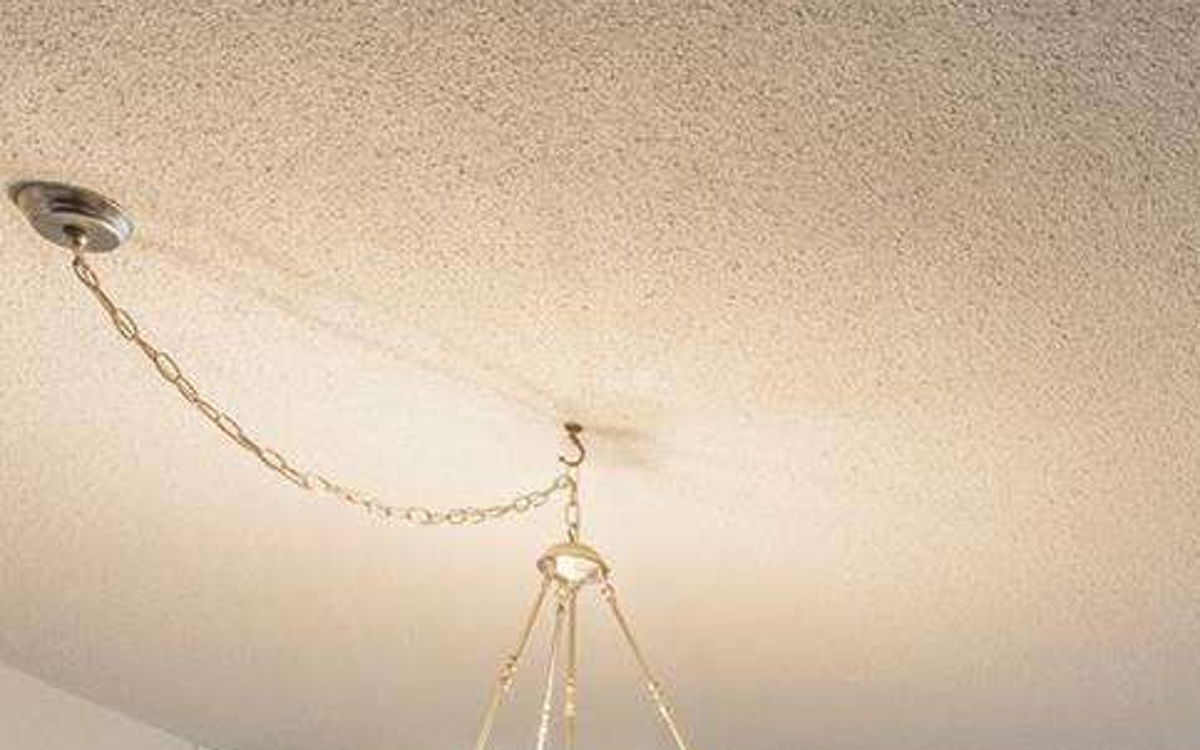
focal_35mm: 54
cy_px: 1155
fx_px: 1766
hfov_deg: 35.4
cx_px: 1073
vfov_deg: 20.3
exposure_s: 1/5
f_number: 8
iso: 250
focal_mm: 16
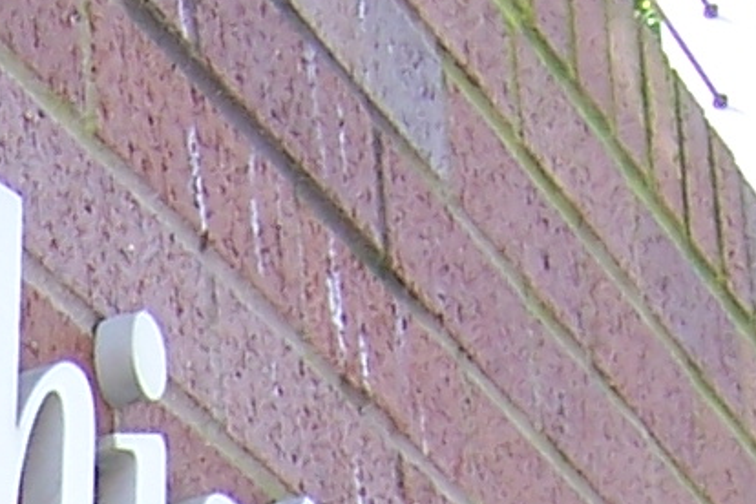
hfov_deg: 9.9
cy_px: 1450
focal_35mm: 191
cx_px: -783
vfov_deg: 6.6
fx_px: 4011
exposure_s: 1/60
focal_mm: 5.5
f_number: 3.4
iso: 80
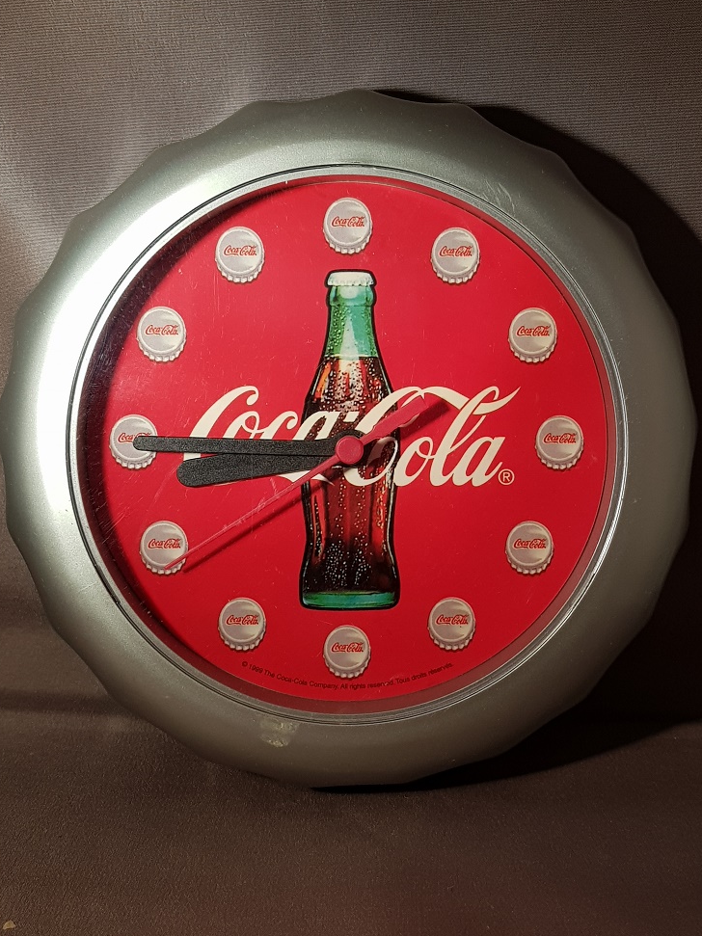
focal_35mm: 27
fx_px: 730
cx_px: 350
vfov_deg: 65.3
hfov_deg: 51.3
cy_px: 471
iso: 50
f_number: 1.7
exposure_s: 1/100
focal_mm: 4.3
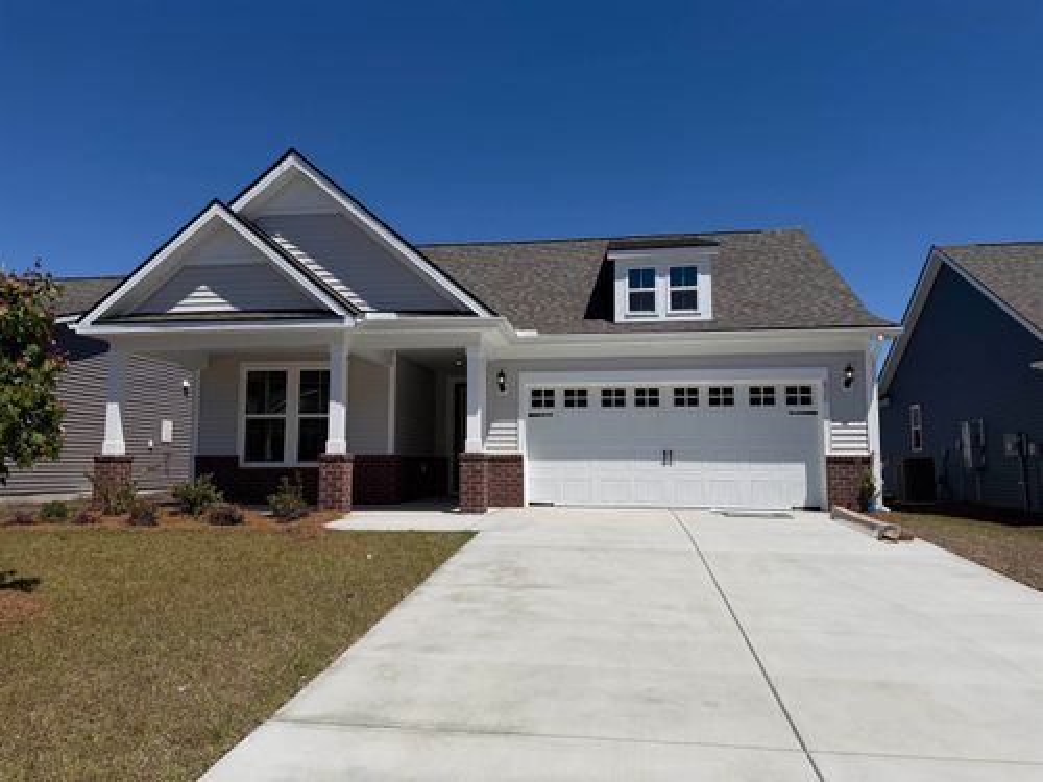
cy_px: 391
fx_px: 723
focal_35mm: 24
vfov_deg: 56.8
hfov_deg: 71.6
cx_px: 522
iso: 80
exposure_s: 1/9091
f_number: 1.78
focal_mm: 6.76
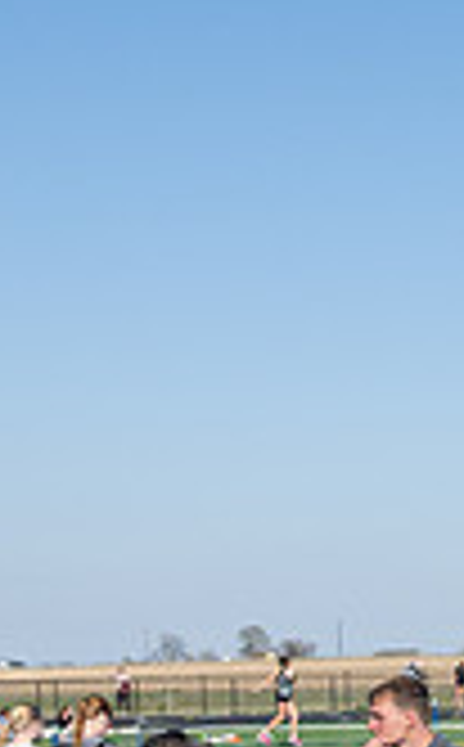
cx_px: 1050
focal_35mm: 151
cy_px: 732
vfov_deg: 13.7
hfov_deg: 8.1
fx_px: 3071
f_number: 8
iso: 100
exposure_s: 1/400
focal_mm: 24
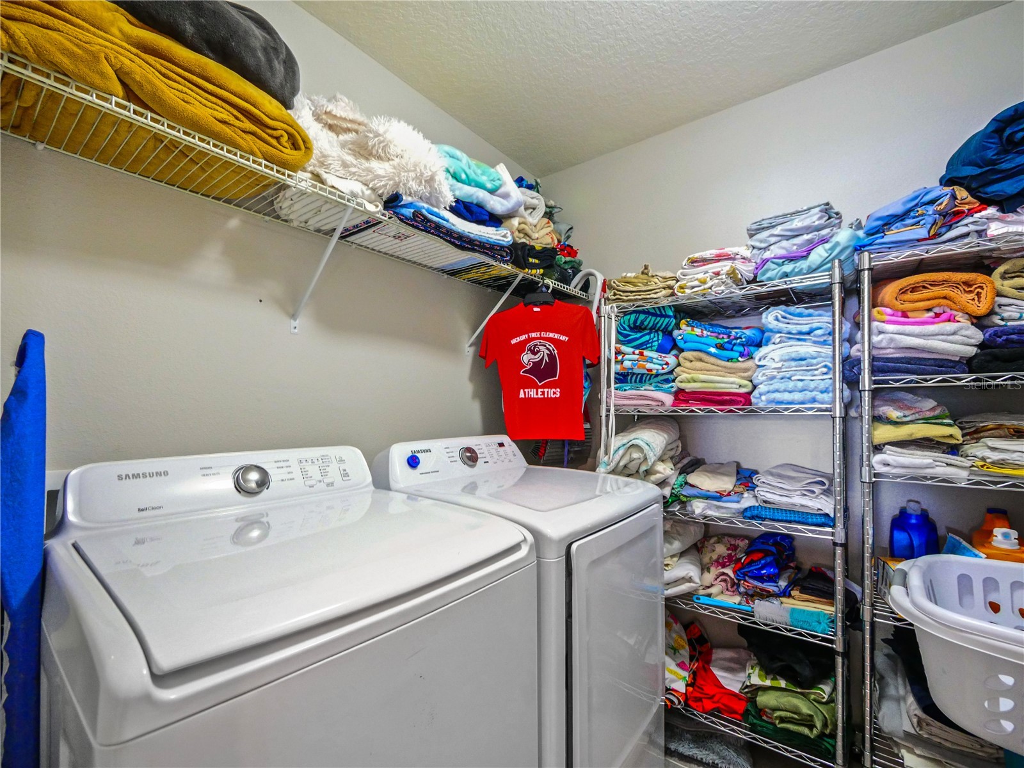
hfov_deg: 102.1
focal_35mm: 14
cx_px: 512
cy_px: 384
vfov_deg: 85.7
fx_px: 414
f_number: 4
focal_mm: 7
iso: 3200
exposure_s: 1/10
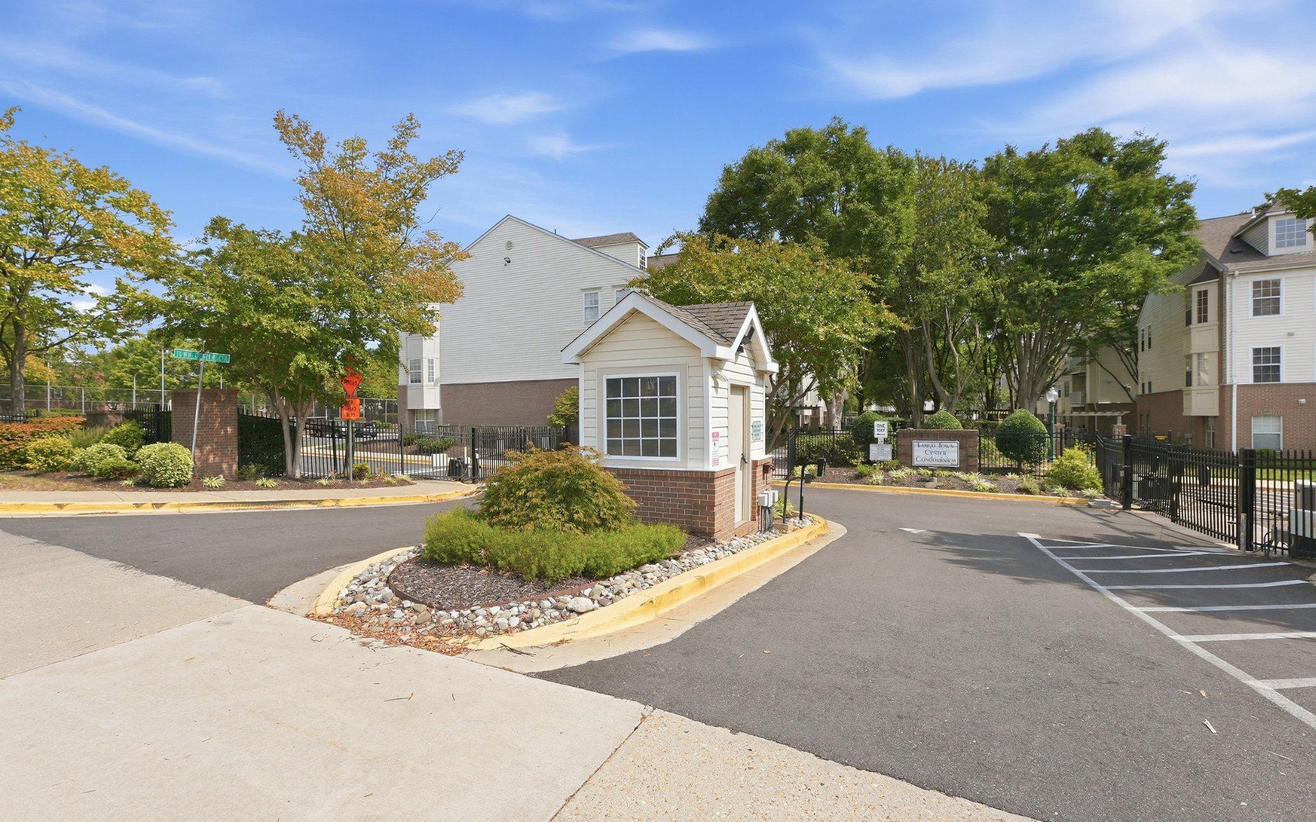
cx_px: 639
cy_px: 418
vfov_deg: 74.8
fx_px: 538
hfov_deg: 101.4
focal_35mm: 15
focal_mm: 14
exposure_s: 1/500
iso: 250
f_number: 9
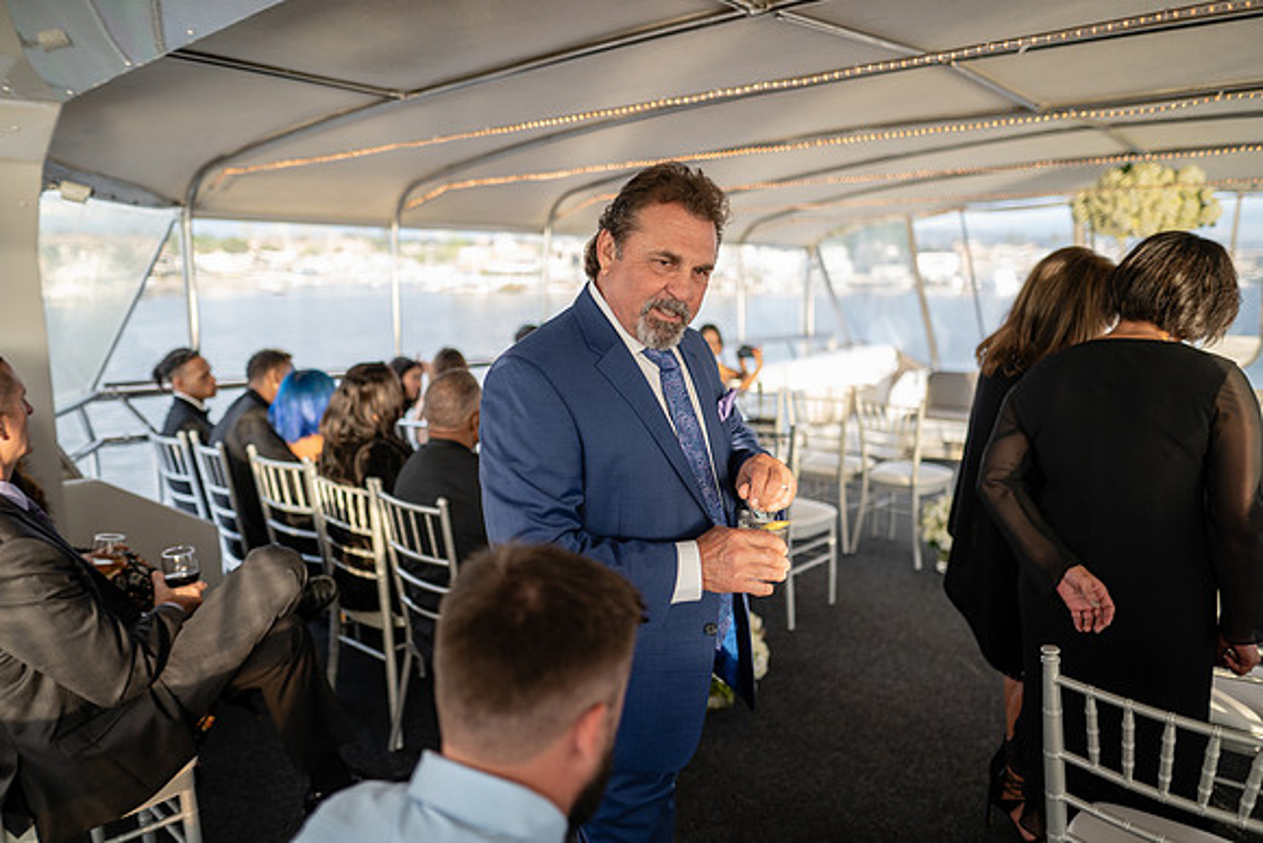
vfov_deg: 53.2
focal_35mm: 24
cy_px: 422
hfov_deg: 73.7
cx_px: 632
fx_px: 842
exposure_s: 1/500
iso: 250
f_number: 1.4
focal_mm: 24
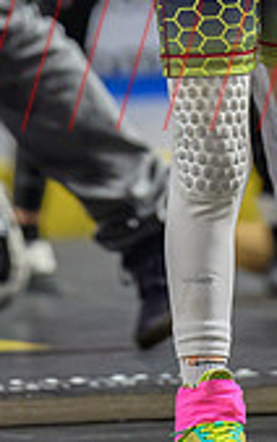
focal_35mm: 990
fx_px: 11927
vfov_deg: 2.1
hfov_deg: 1.3
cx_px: 219
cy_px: -270
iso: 4500
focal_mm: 200
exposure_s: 1/800
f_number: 2.8
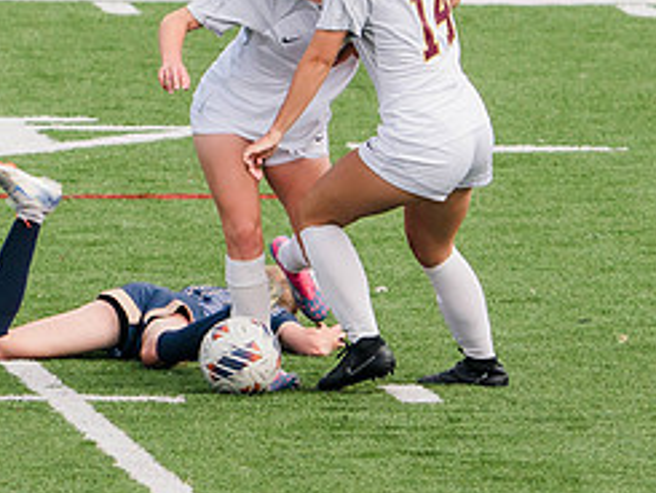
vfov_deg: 1.3
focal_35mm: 1136
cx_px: 262
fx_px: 21539
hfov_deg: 1.7
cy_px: 119
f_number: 5.6
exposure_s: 1/1600
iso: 500
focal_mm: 280
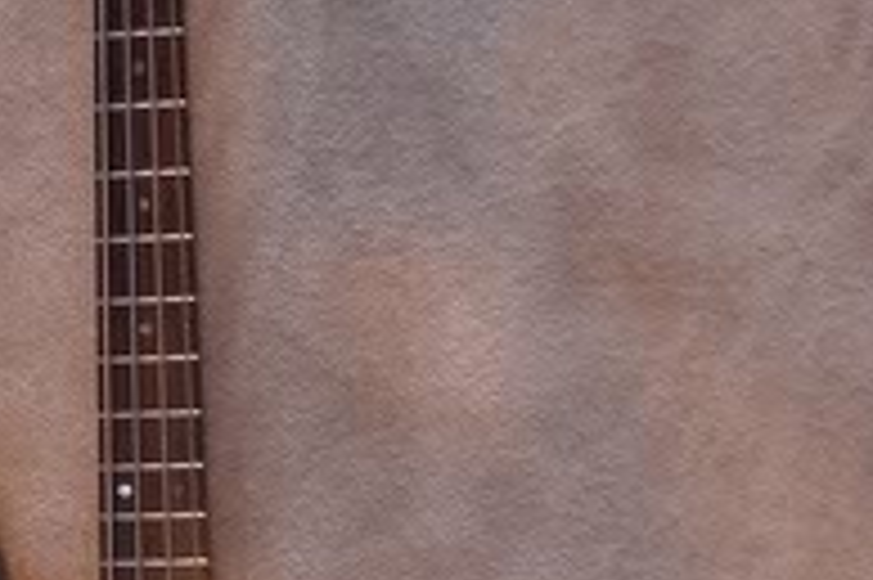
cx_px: 140
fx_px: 2326
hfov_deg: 20.9
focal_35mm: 96
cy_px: 333
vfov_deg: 14.2
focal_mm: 5.8
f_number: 2.6
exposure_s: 1/30
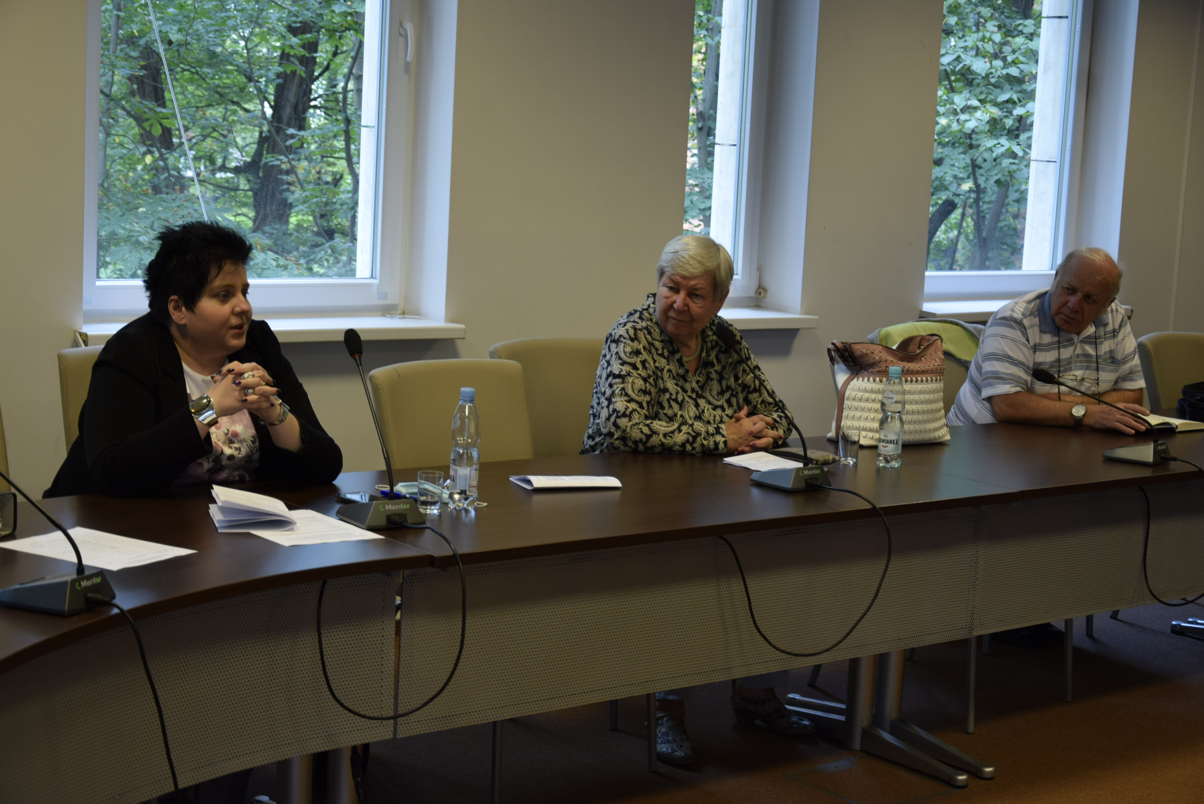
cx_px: 602
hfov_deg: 35.0
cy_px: 402
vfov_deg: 23.8
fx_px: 1907
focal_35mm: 57
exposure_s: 1/60
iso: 640
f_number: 4.5
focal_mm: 38
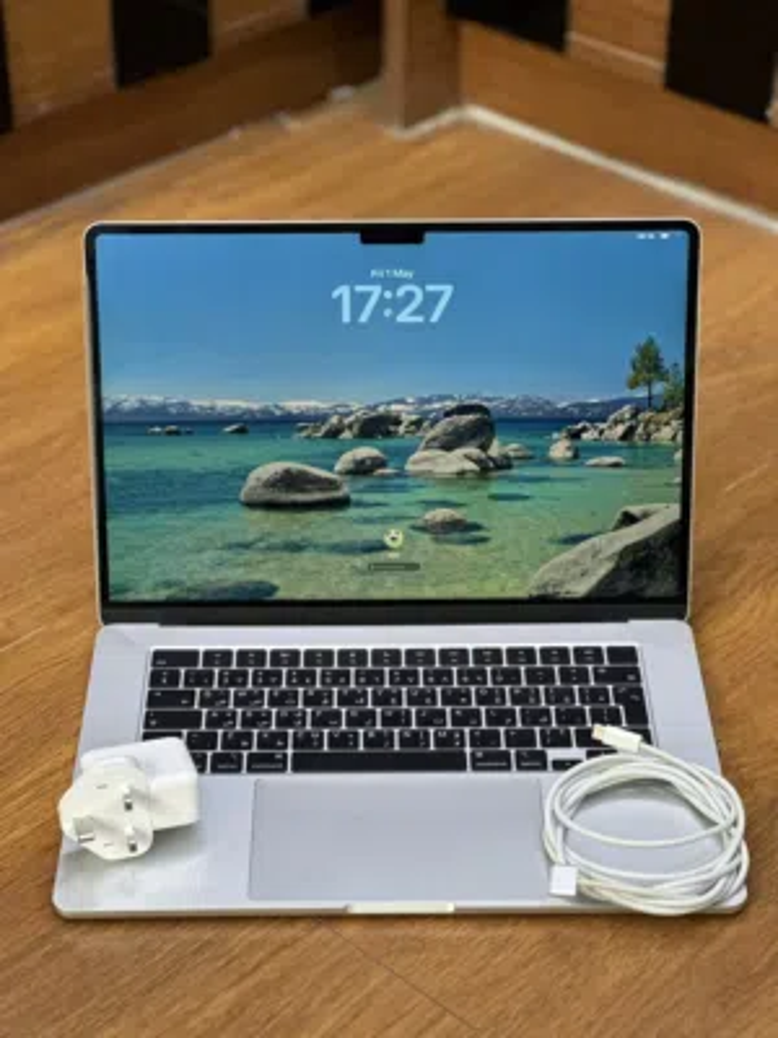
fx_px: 2307
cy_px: 519
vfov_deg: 25.3
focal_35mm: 77
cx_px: 389
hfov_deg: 19.1
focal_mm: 9
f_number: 2.8
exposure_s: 1/100
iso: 200
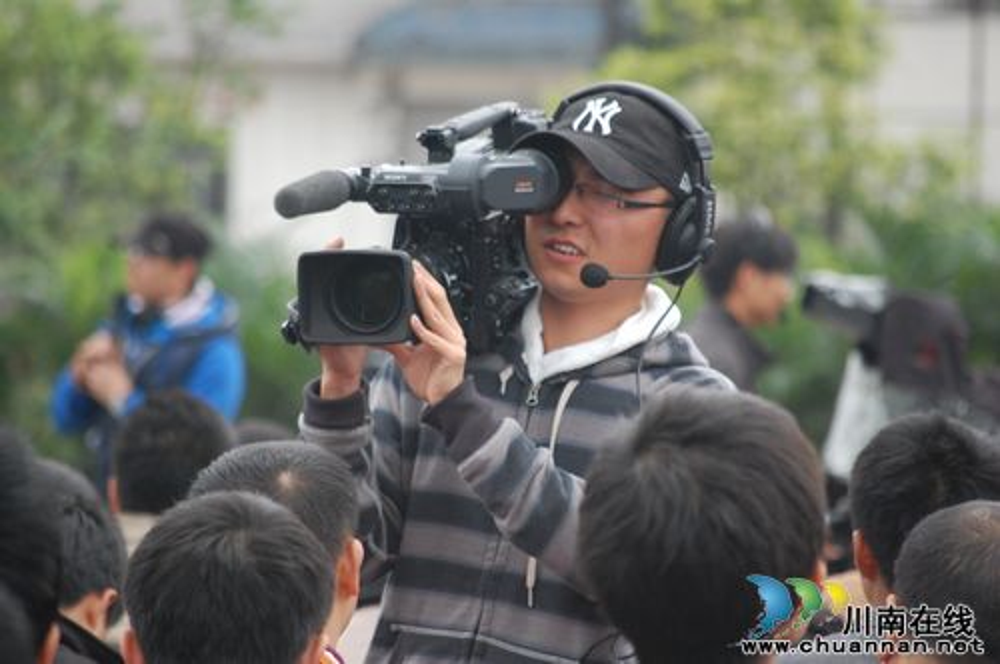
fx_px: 7906
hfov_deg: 7.2
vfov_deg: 4.8
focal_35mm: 285
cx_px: 500
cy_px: 332
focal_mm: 190
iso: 800
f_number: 5.6
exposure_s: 1/250
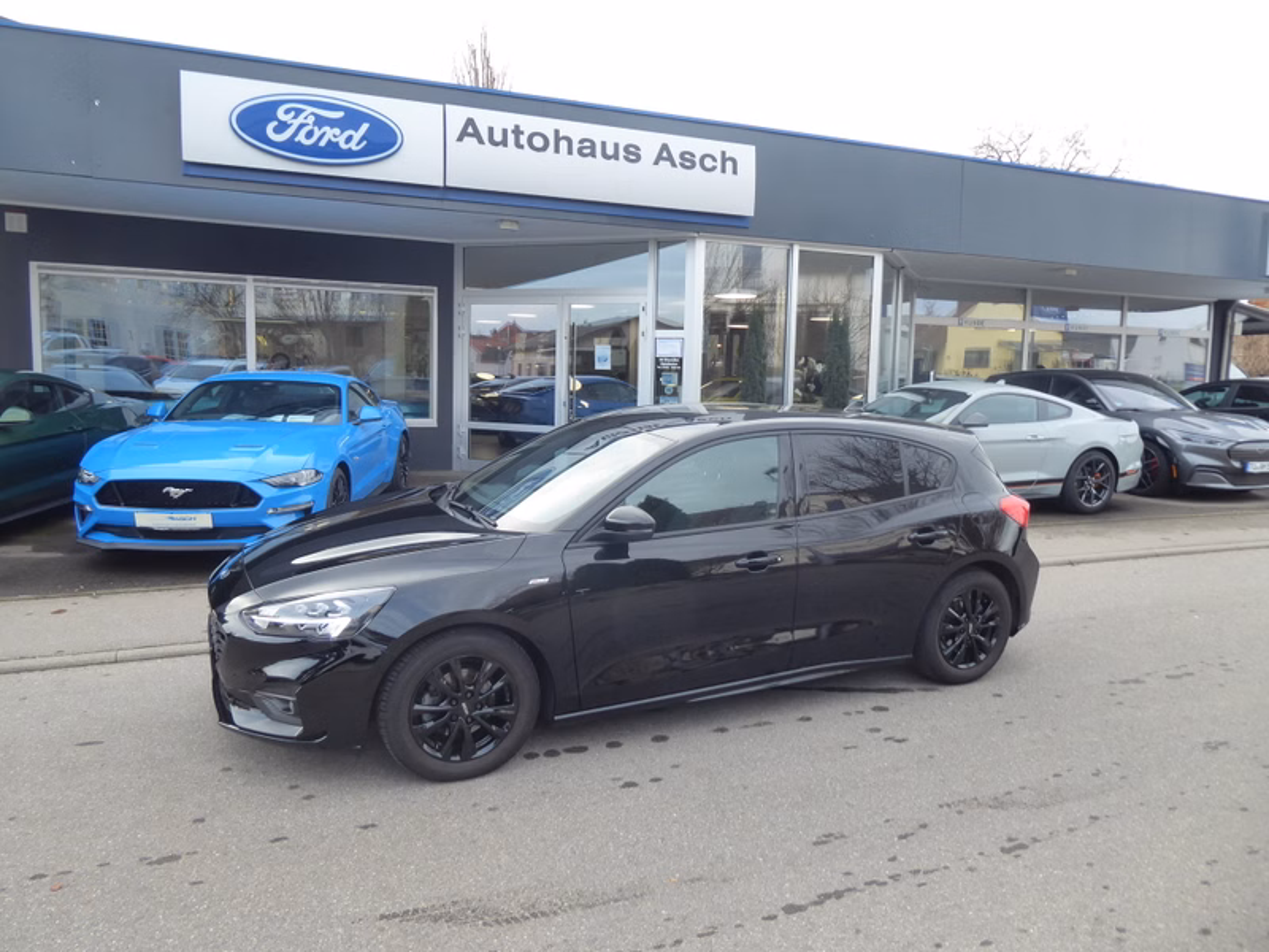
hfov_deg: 69.4
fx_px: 916
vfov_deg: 54.9
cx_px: 634
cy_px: 476
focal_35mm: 25
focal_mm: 4.3
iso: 125
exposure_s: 1/80
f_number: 3.3
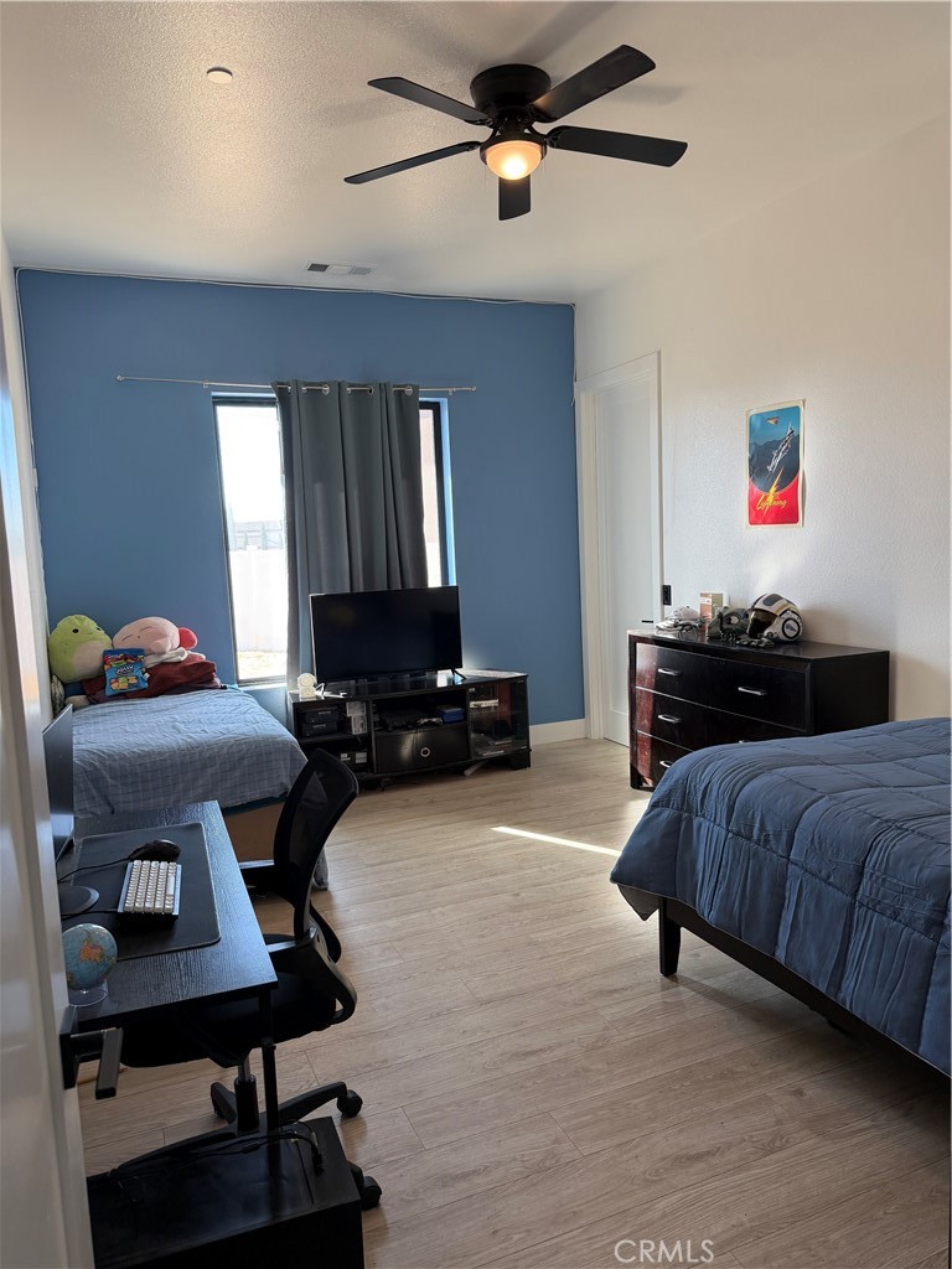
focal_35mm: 24
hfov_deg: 56.8
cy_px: 634
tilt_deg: -6.6
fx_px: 880
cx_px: 476
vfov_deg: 71.6
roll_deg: +2.3
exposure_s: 1/120
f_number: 1.78
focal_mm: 6.76
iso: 125
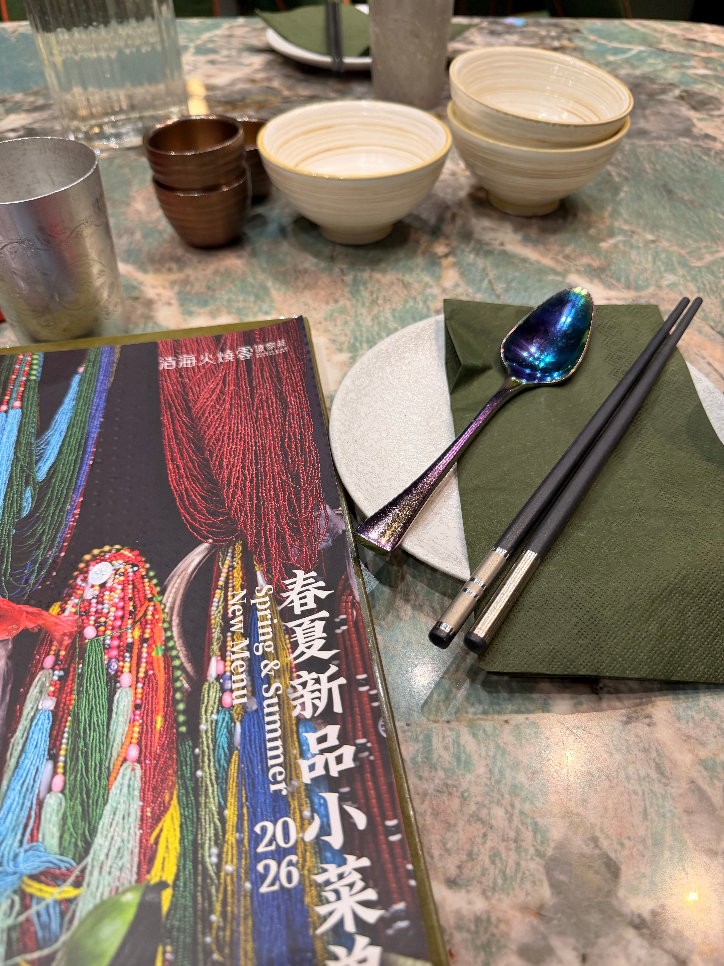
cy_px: 483
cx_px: 362
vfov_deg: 71.6
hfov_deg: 56.8
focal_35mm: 24
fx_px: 669
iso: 160
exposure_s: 1/100
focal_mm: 6.76
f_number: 1.78
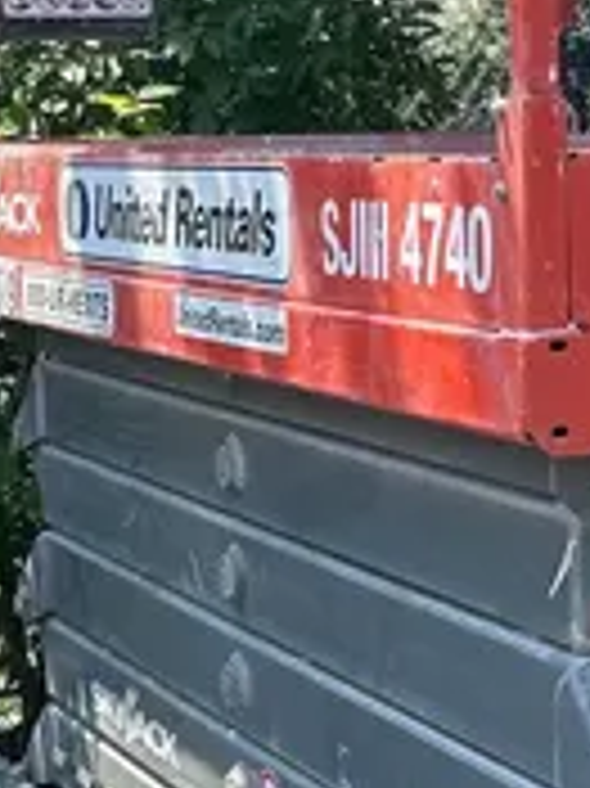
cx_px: 635
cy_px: 268
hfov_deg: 13.3
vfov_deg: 18.0
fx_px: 2480
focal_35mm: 109
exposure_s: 1/1224
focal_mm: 5.7
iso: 50
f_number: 1.5
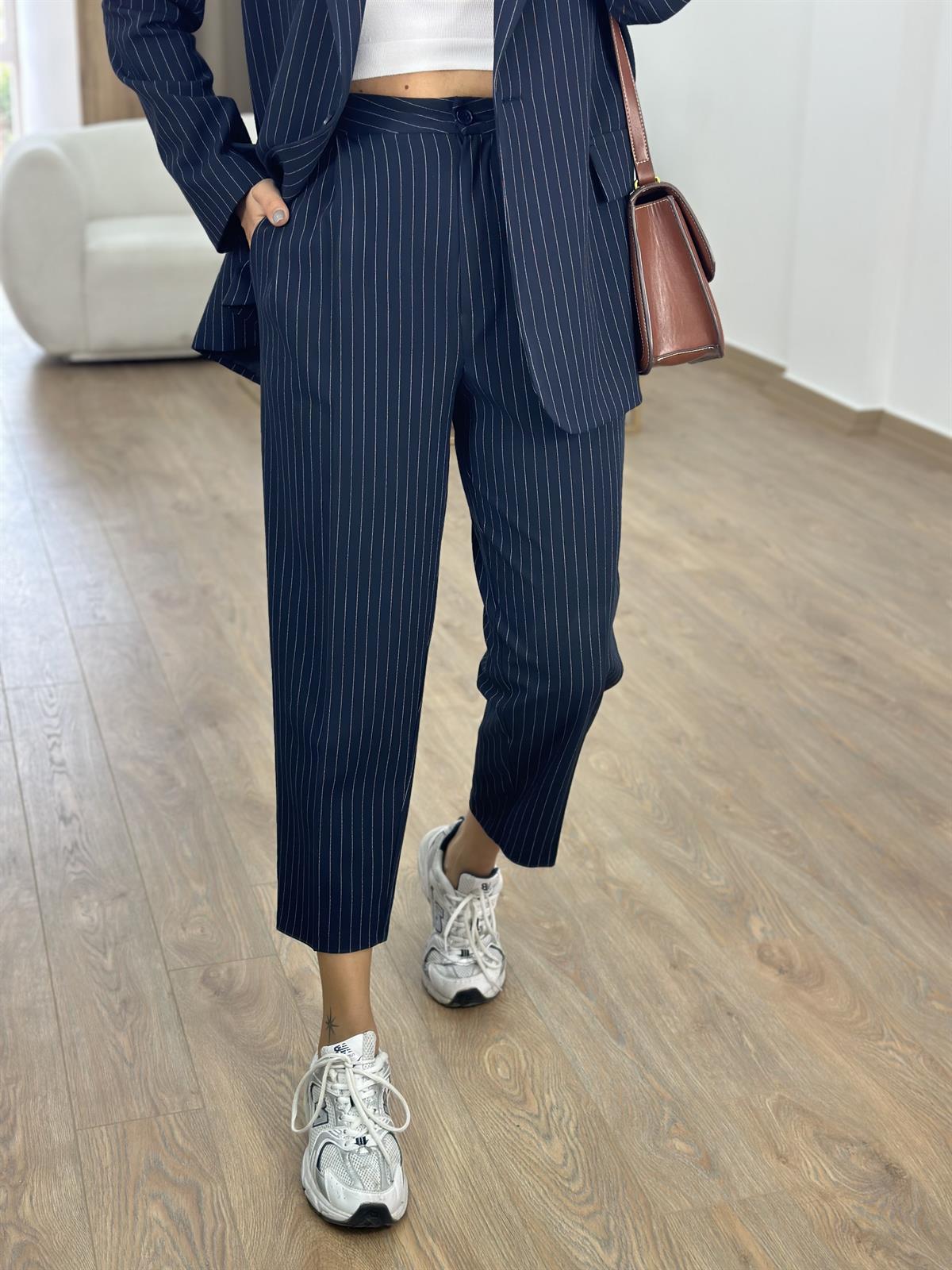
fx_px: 1760
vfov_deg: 39.7
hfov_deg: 30.3
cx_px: 476
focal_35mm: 48
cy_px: 635
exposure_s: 1/100
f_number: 1.78
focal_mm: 6.86
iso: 100
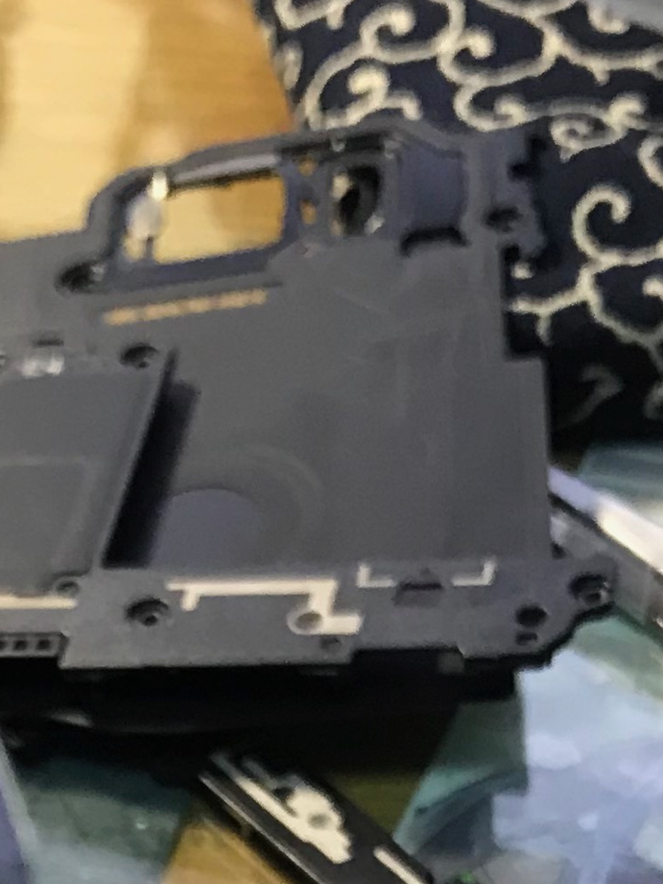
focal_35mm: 113
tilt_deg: -43.4
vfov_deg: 16.2
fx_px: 2886
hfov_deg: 12.9
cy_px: 1253
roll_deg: +4.2
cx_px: -12
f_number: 1.8
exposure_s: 1/15
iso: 40
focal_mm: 3.99
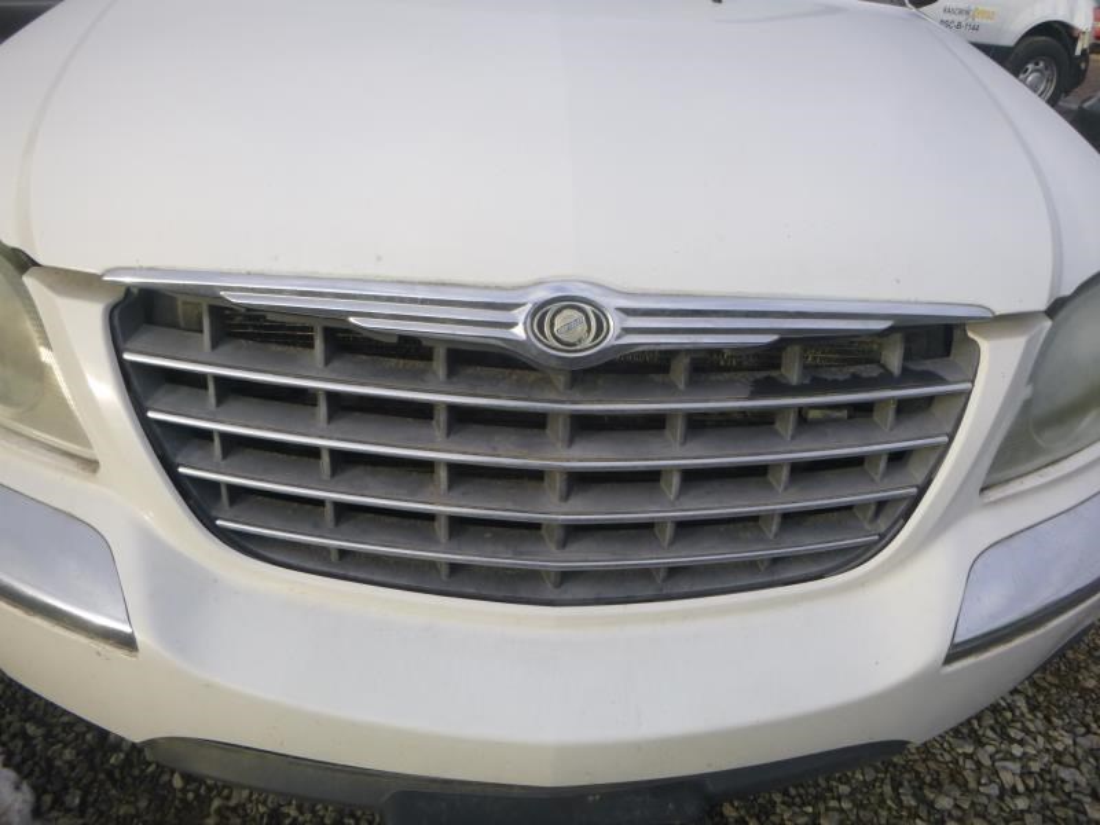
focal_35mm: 25
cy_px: 412
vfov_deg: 54.9
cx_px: 550
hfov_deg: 69.4
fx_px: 794
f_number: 3.9
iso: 100
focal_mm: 4.5
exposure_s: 1/125
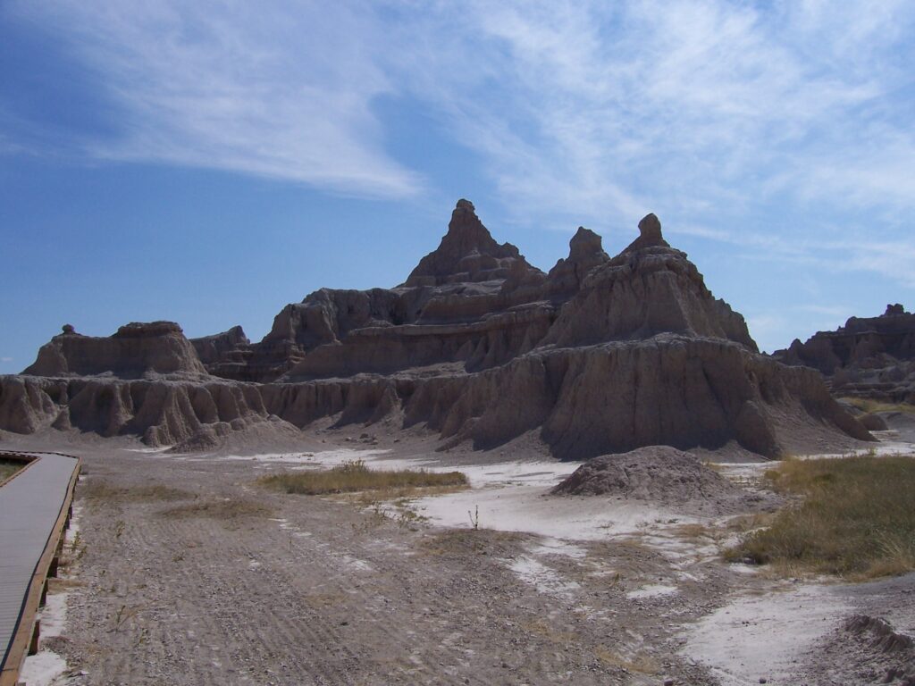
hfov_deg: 54.0
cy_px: 343
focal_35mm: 34
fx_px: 899
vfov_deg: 41.8
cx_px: 458
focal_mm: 5.6
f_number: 5.6
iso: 80
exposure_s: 1/1500
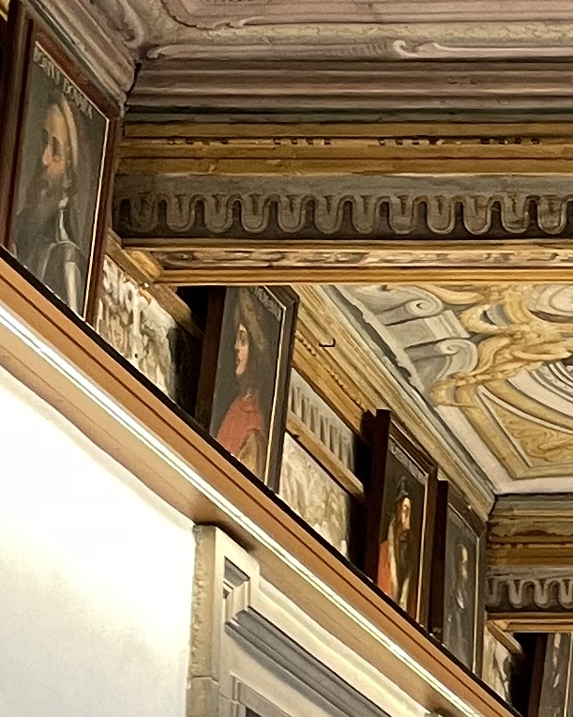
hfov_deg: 10.1
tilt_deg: +7.3
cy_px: 1014
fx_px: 2841
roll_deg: +1.7
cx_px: 1355
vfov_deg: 13.7
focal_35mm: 134
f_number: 1.6
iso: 100
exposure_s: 1/49
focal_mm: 4.2
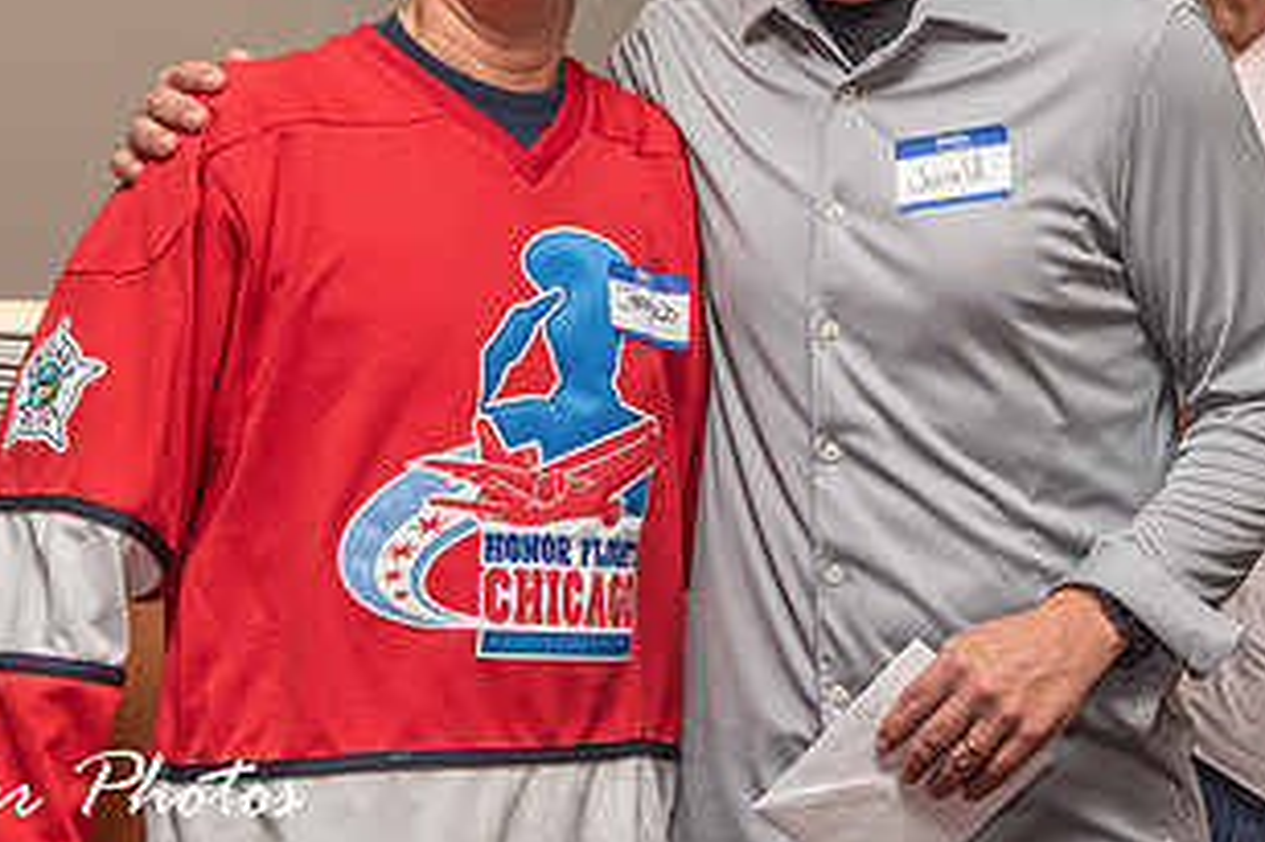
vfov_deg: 13.8
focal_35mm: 98
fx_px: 3442
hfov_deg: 20.8
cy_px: 68
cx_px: 748
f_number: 6.3
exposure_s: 1/60
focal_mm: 52
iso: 640
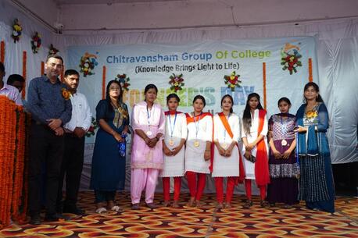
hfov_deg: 51.9
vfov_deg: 35.9
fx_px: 368
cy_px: 119
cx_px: 179
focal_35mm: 37
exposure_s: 1/160
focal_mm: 37
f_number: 6.3
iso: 320
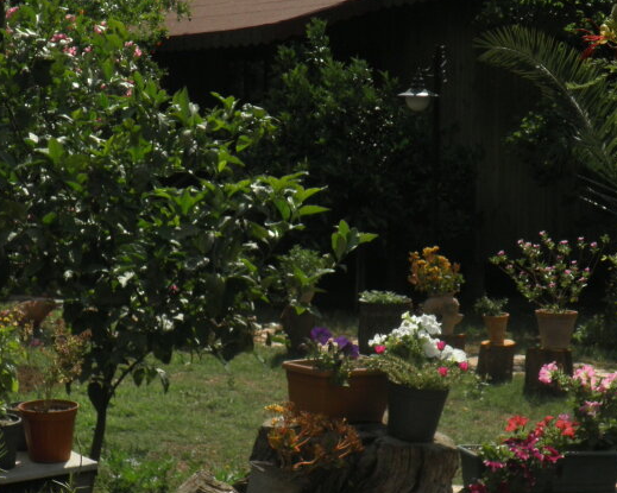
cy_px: 325
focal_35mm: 102
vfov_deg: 15.1
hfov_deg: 18.8
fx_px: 1862
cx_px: 310
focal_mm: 9.6
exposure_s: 1/80
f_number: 12.2
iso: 64
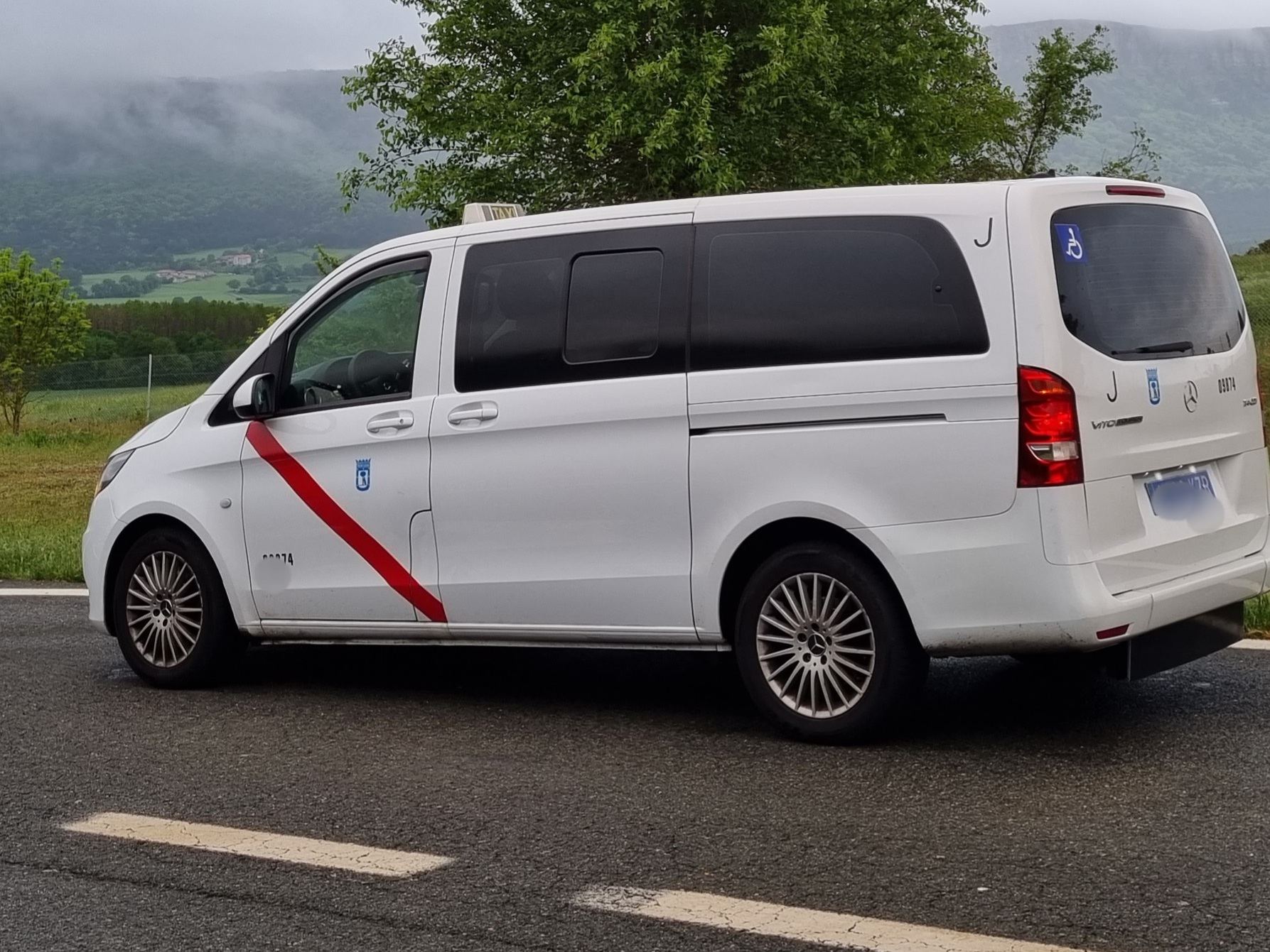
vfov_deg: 53.1
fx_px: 954
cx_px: 635
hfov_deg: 67.3
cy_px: 476
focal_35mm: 26
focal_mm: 5.4
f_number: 1.8
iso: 50
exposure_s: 1/100
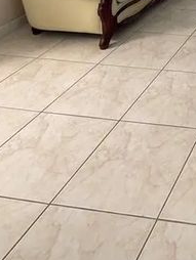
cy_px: -86
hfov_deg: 24.4
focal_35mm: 47
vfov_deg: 30.7
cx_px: 291
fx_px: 354
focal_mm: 2.22
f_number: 2.2
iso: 400
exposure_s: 1/60
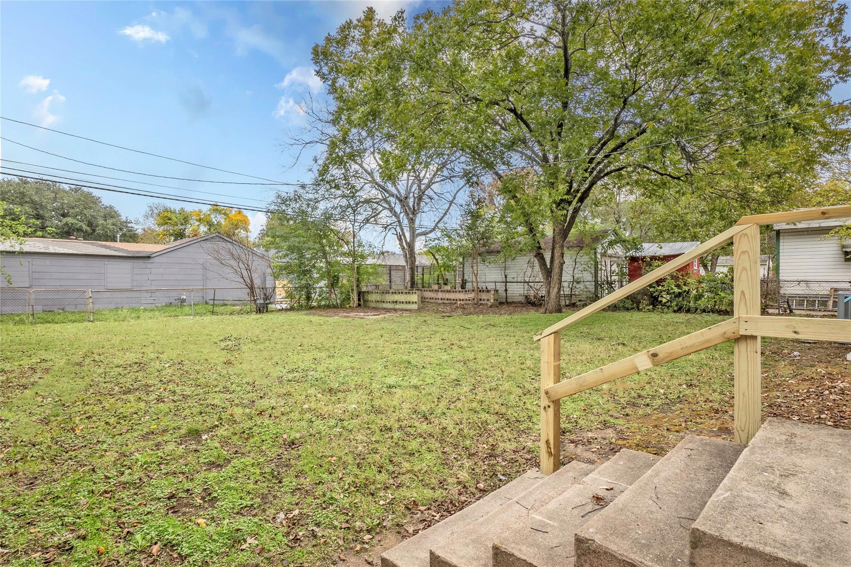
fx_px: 425
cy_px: 284
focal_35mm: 18
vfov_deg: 67.4
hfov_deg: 90.0
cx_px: 426
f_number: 11
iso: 200
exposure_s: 1/200
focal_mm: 12
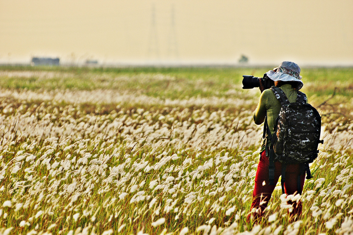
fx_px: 3527
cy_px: 118
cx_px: 176
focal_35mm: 360
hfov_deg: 5.7
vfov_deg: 3.8
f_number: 5.6
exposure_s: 1/1000
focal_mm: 240
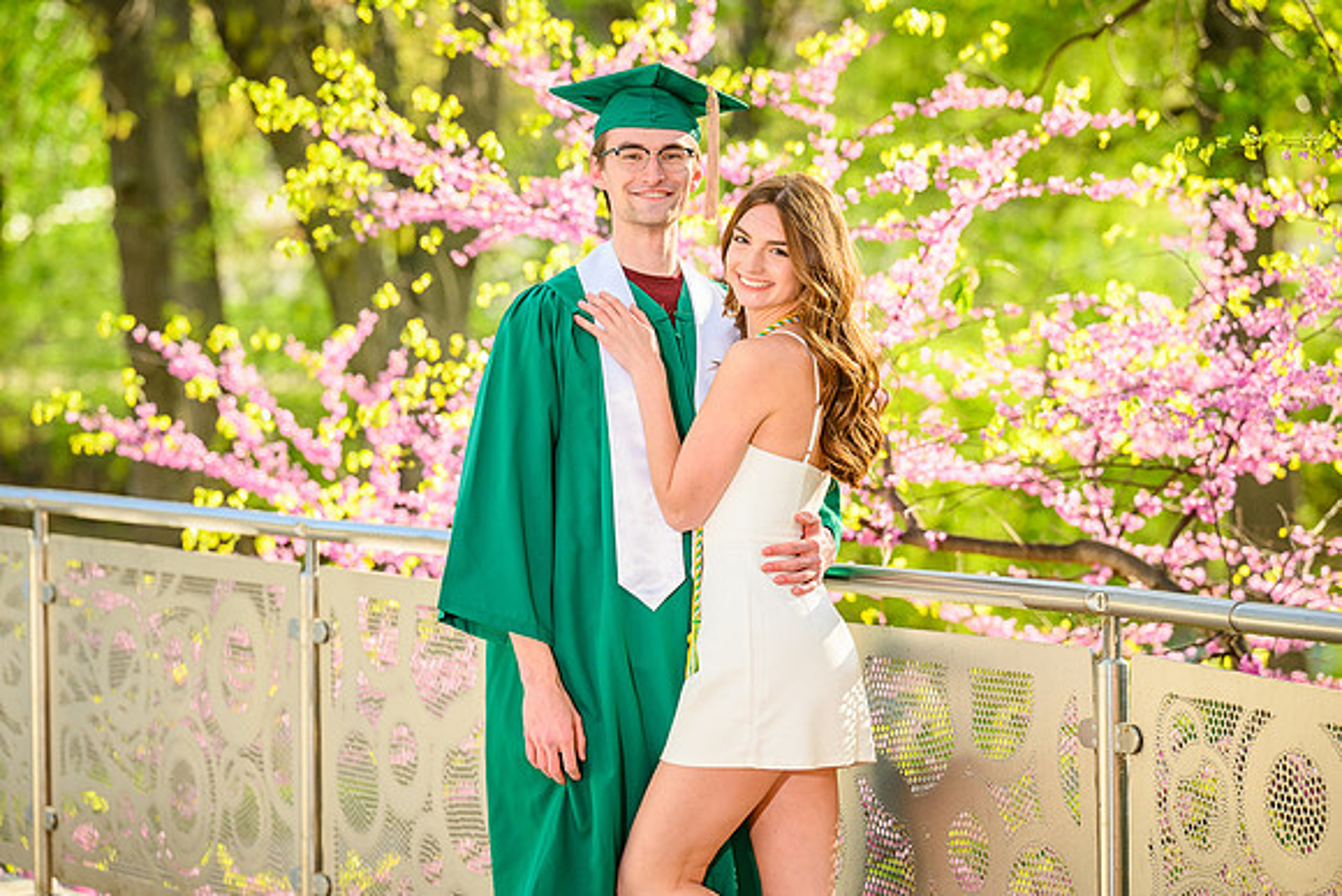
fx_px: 5179
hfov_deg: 14.8
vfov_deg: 9.9
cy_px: 413
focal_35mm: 139
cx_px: 664
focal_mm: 125
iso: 100
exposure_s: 1/250
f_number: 3.5
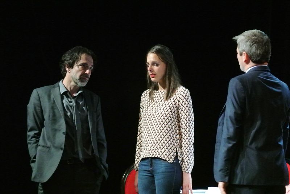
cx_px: 145
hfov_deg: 12.4
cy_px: 97
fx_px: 1338
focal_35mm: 166
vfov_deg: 8.3
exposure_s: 1/80
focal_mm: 61.6
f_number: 4.5
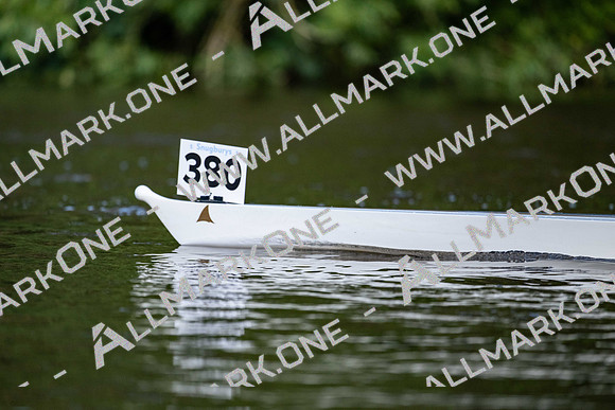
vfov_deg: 3.4
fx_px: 6835
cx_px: 308
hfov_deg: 5.2
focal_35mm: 400
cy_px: 205
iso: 1600
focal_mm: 400
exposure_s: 1/3200
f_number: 4.5
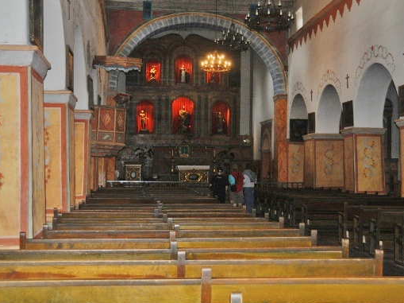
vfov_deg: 25.2
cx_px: 200
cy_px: 144
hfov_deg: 33.3
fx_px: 676
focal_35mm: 58
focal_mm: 32
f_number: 4
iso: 800
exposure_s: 1/60
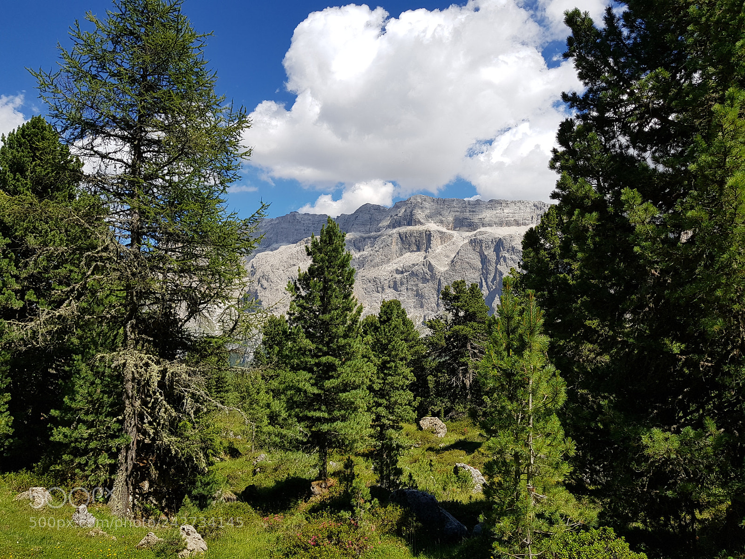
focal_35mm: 26
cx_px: 372
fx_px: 560
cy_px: 280
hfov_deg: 67.3
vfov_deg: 53.1
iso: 40
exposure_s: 1/2344
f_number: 1.7
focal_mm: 4.2
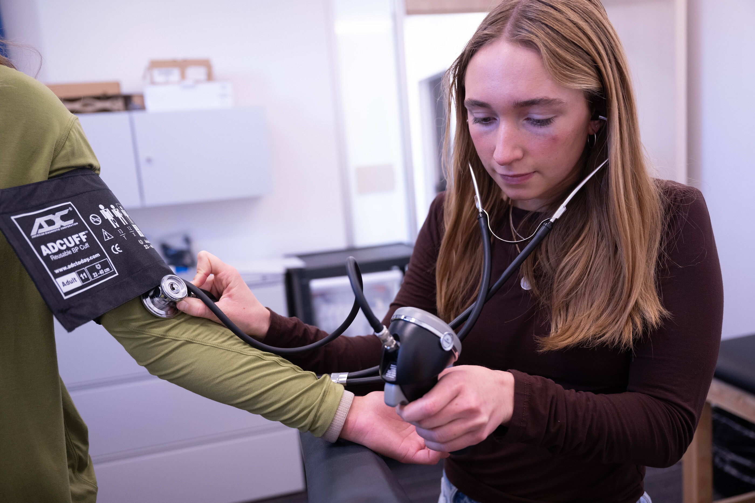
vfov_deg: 43.0
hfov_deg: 61.1
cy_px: 252
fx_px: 640
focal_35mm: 30
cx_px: 378
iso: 1600
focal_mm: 30.5
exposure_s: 1/125
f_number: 3.2
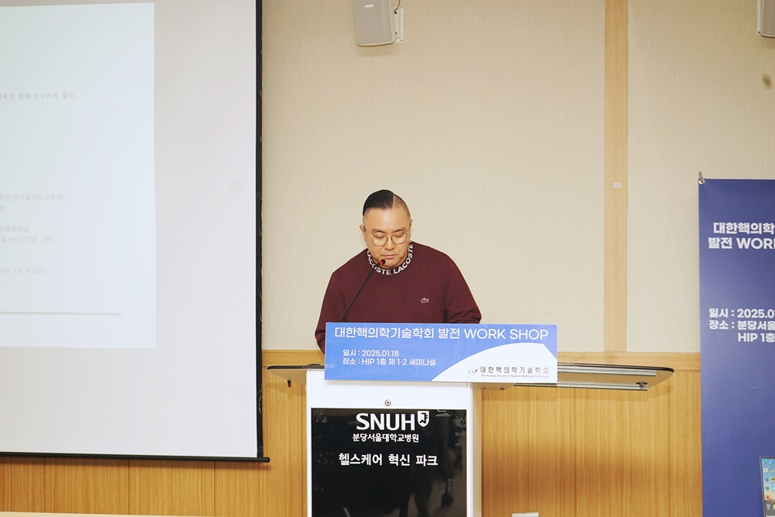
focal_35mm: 62
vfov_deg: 21.9
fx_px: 1335
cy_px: 258
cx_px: 388
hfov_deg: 32.4
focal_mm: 62
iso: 400
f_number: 5.6
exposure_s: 1/100
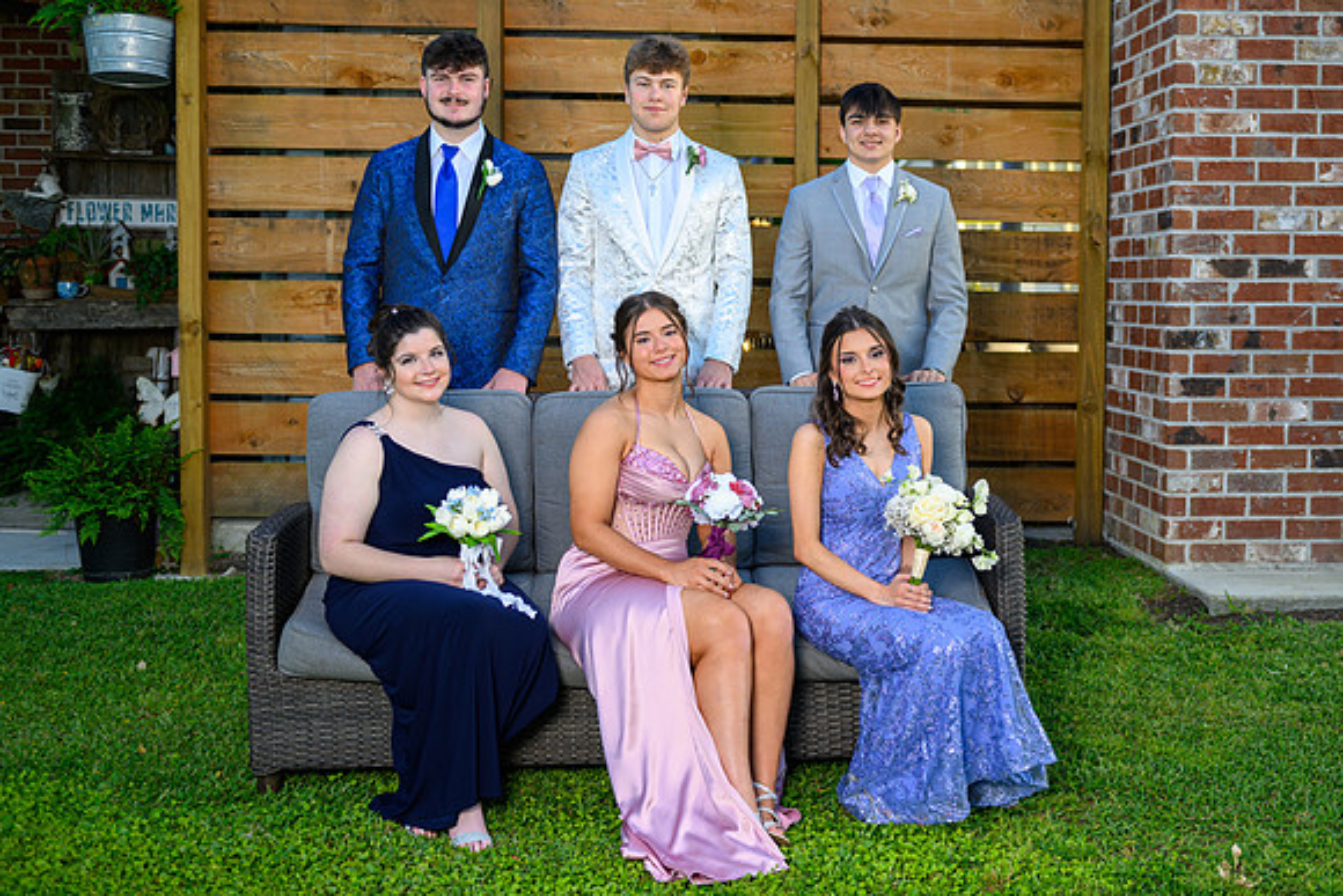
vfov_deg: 29.0
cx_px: 806
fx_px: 1729
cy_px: 404
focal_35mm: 46
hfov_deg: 42.2
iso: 100
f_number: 2.8
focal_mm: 38
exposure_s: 1/250
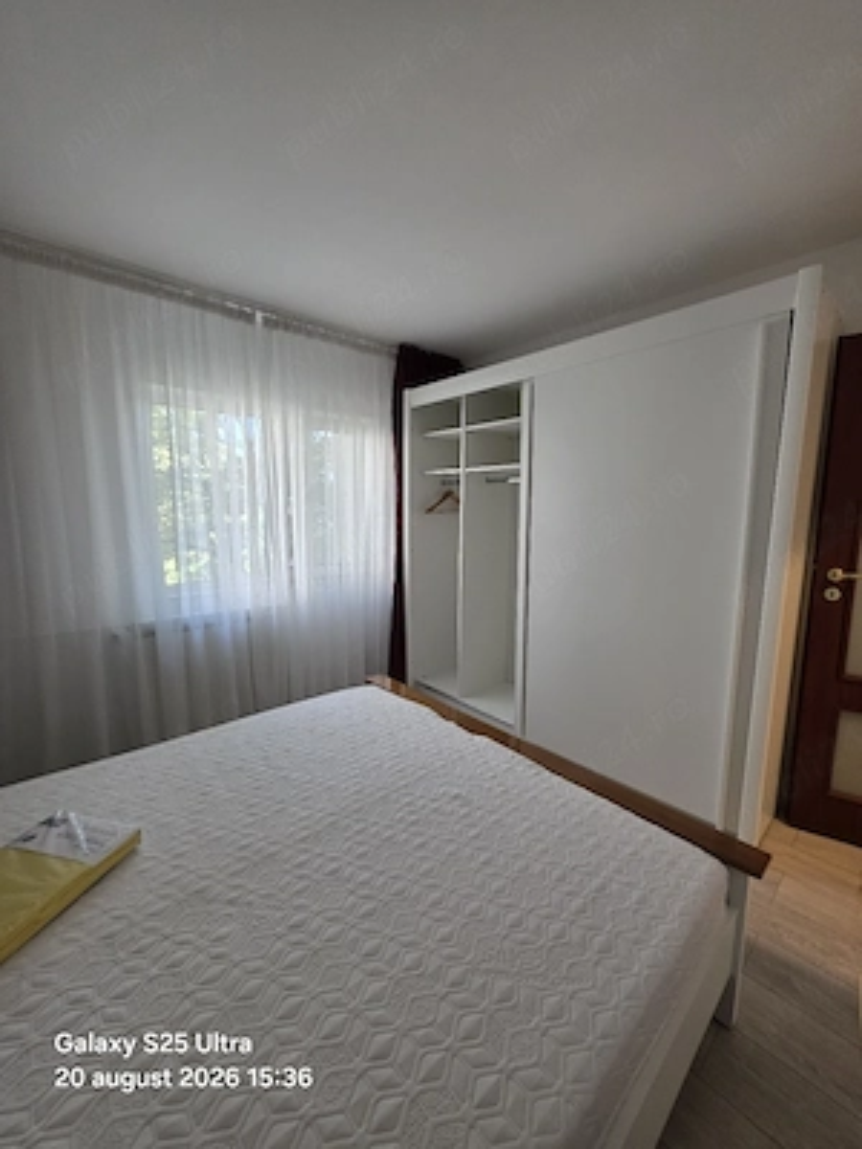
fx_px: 432
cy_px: 574
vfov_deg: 106.2
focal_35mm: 13
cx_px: 431
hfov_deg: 89.9
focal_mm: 2.2
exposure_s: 1/101
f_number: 1.9
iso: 200
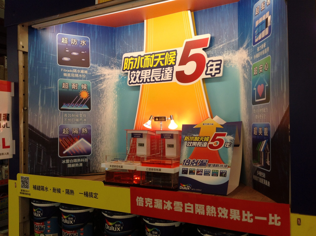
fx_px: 319
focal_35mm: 35
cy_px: 118
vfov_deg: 40.6
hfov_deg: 52.7
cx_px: 158
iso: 80
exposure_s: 1/120
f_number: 2.4
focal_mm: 4.28
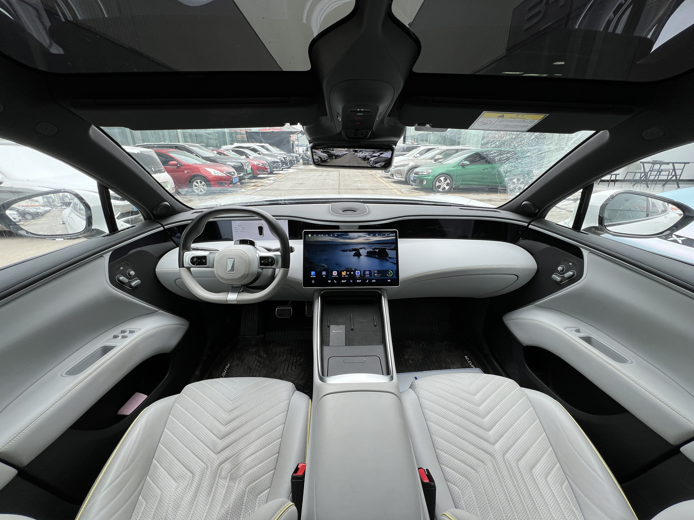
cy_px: 260
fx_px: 261
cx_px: 347
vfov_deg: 89.9
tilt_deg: -23.1
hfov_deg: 106.2
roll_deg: +0.4
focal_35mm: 13
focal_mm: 1.57
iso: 32
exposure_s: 1/99
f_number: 1.8
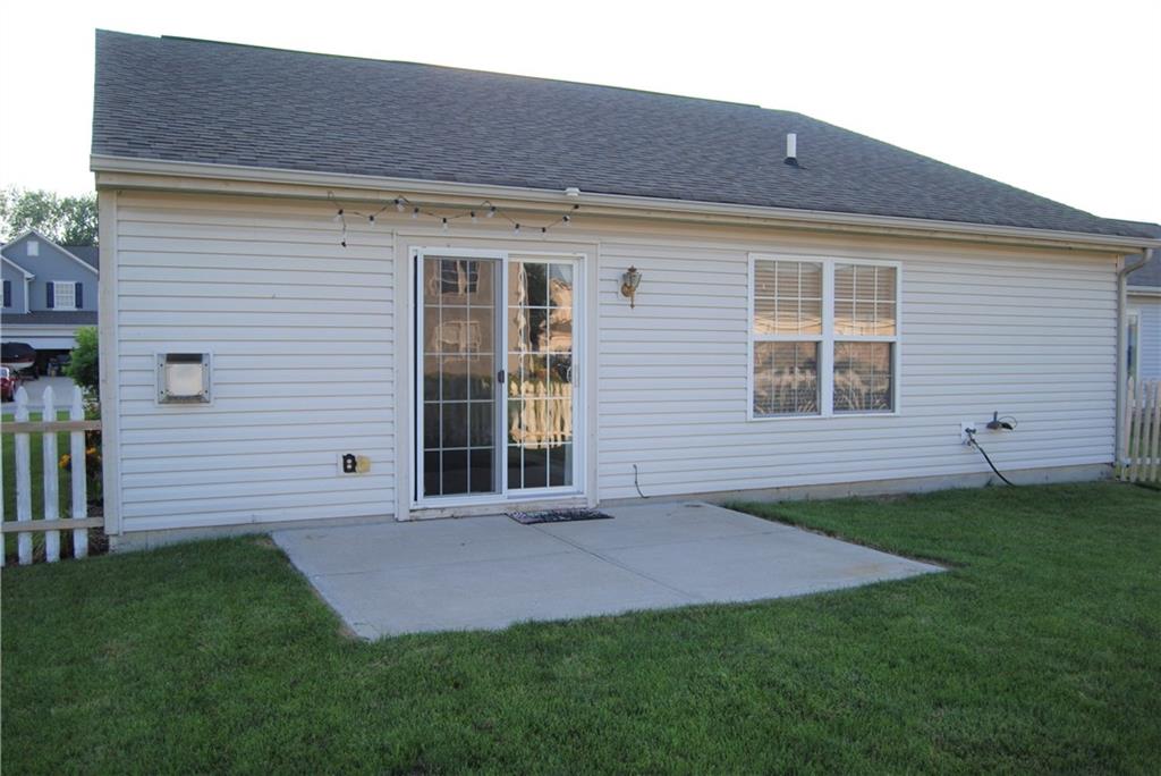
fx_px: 968
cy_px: 388
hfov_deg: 61.9
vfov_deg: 43.7
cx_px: 580
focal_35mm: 30
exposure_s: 1/500
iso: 180
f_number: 3.8
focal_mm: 20
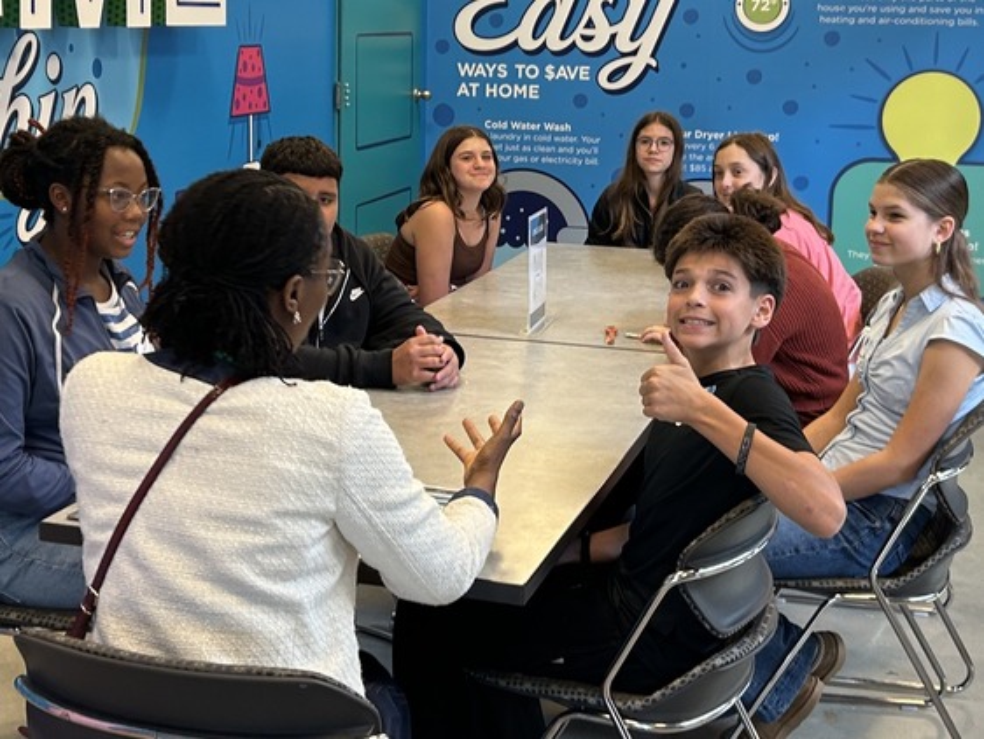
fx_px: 739
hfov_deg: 67.3
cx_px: 492
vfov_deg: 53.1
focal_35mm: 26
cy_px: 370
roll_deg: -1.3
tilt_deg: -8.9
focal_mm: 5.7
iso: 80
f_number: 1.5
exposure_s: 1/60
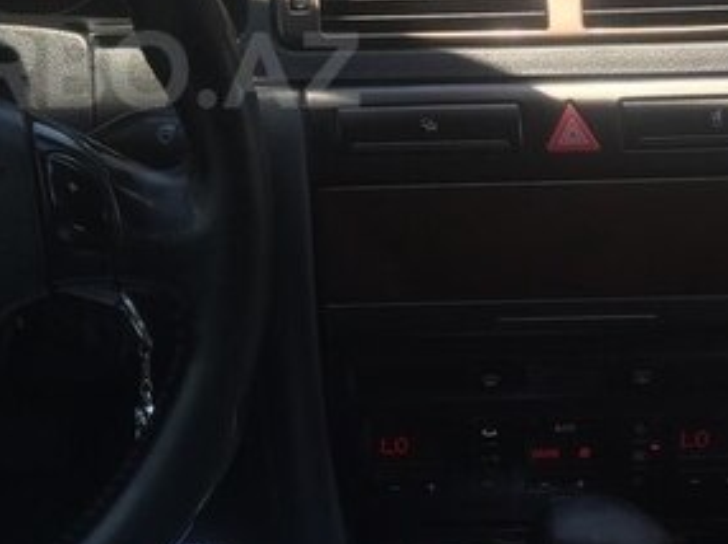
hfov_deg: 28.1
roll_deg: +0.3
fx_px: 1408
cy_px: 70
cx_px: 99
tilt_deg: -17.3
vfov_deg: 21.5
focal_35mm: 67
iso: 32
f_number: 2.2
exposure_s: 1/175
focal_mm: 4.15
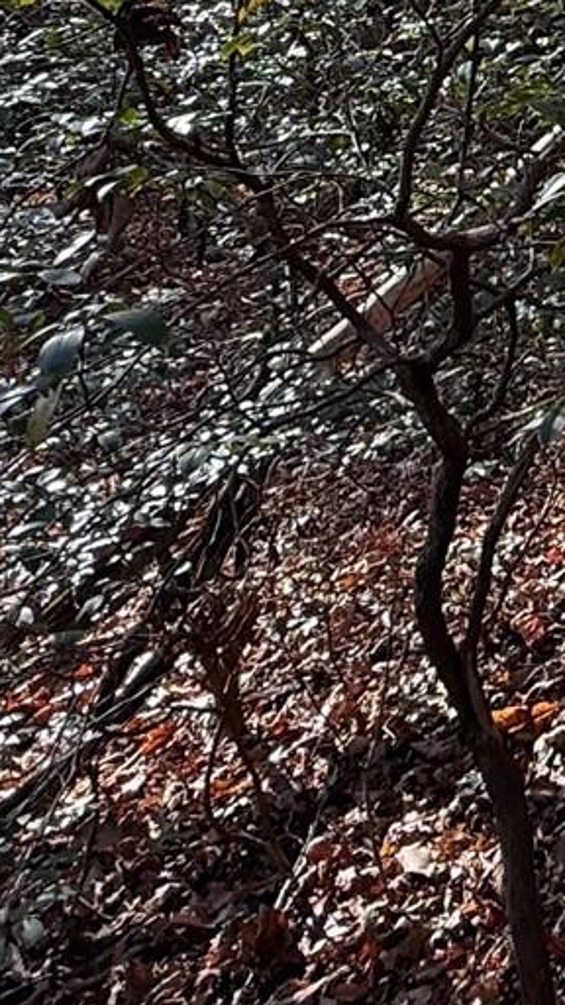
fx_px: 1625
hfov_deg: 16.5
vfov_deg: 29.4
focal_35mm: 61
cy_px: -208
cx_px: 1010
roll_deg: -3.7
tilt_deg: -2.5
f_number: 2.2
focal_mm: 2.22
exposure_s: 1/184
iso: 64
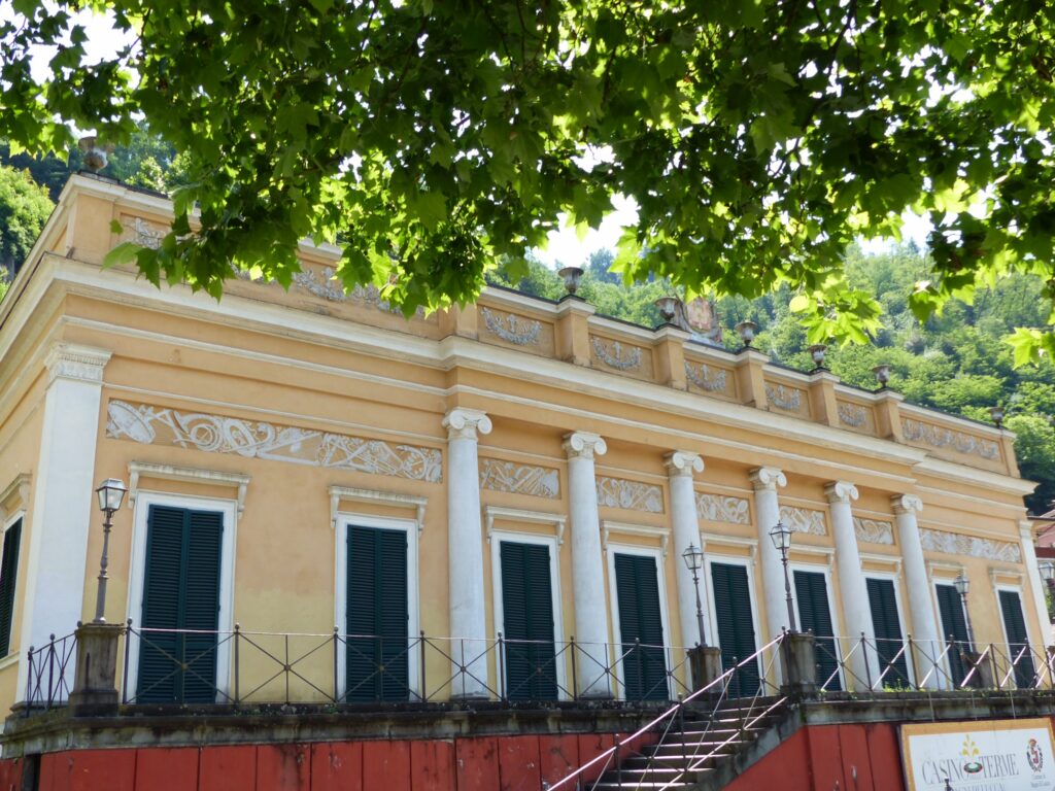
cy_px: 396
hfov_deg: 56.8
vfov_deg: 44.2
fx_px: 975
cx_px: 528
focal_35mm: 32
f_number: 4
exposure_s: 1/250
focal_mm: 5.8
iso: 100
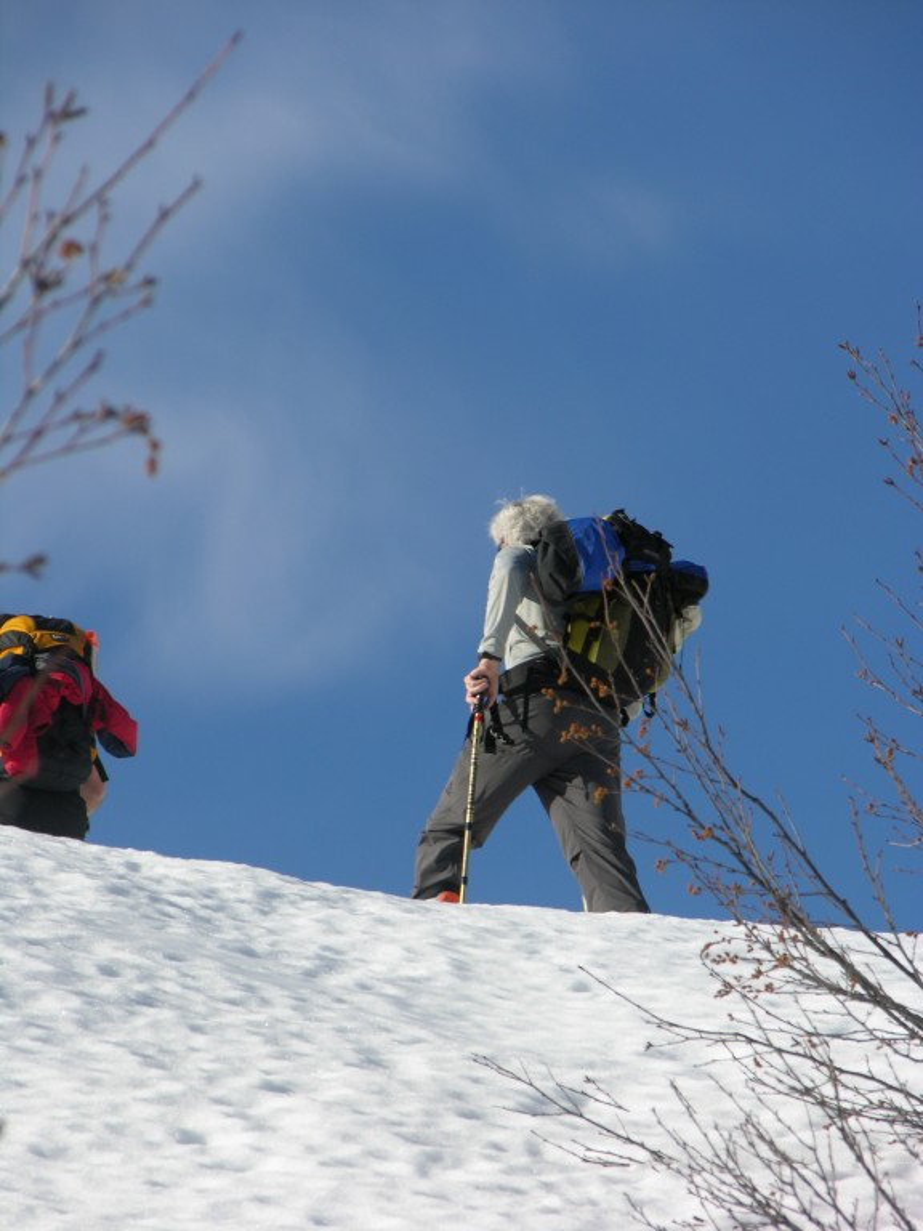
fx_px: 9955
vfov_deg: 7.1
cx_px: 462
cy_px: 616
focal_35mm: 280
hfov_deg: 5.3
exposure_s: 1/304
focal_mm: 71.2
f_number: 5.9
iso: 50
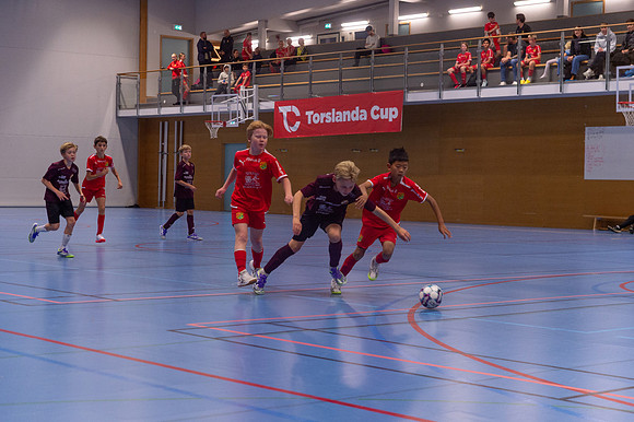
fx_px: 1276
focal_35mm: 72
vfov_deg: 18.8
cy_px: 211
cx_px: 317
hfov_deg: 27.9
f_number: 3.5
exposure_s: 1/400
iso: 2000
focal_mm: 70
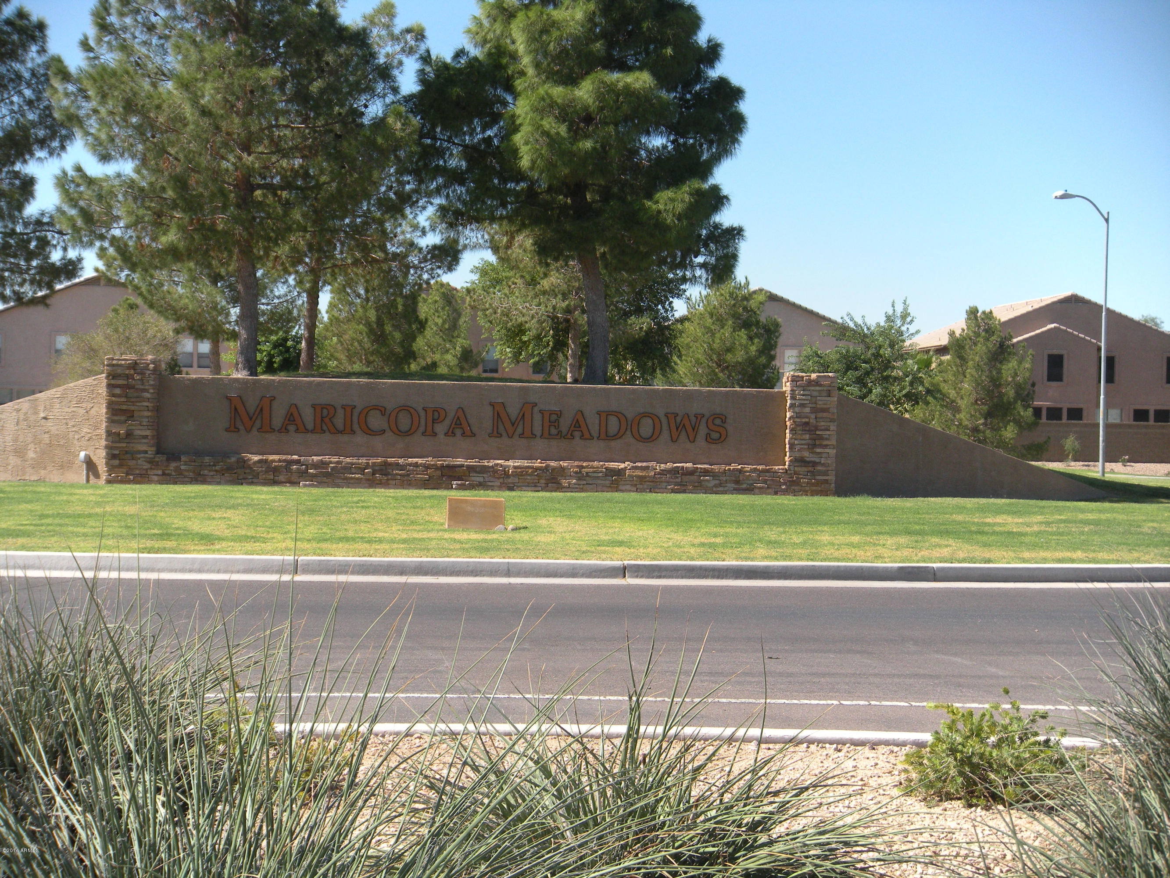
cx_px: 585
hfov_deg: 28.6
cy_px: 439
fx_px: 2298
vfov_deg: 21.6
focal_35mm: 68
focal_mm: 11.3
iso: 89
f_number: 4.4
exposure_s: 1/487
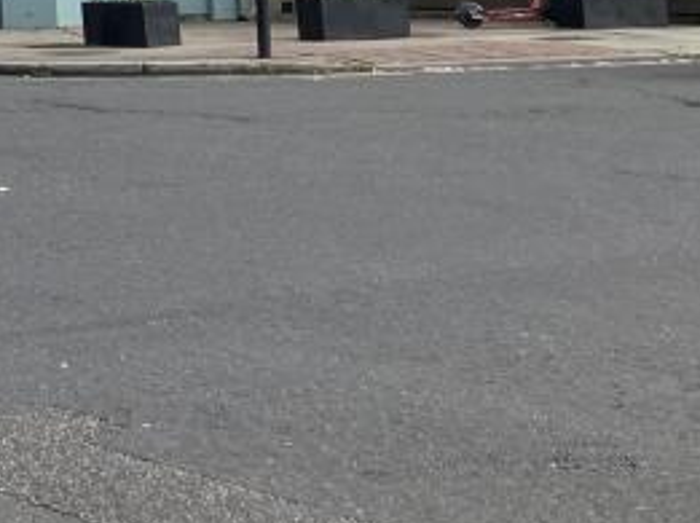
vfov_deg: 12.4
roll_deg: +0.9
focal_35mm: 110
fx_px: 2221
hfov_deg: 15.5
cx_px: -544
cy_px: -384
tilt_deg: +8.5
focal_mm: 3.99
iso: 32
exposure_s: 1/1517
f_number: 1.8
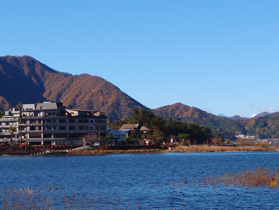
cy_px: 112
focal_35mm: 100
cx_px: 48
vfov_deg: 14.8
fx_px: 806
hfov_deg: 19.4
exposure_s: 1/200
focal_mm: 11.84
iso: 100
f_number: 2.8
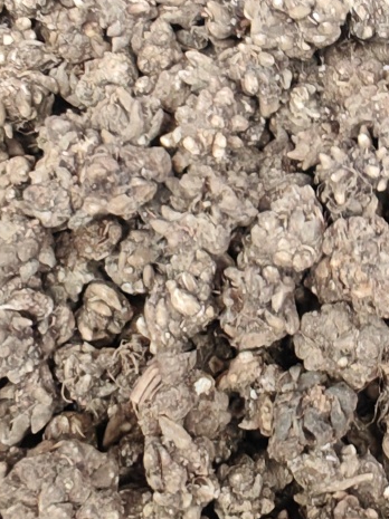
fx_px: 930
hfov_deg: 22.5
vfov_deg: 29.7
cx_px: 411
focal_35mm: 62
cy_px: 36
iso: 320
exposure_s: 1/50
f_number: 2.2
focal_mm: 1.96
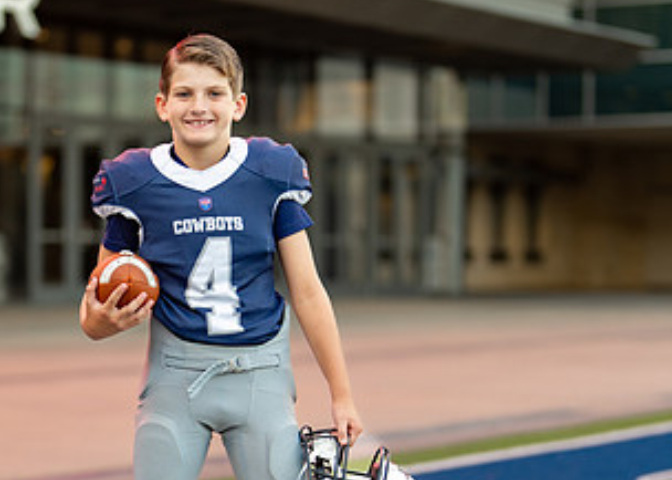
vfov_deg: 12.6
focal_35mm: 113
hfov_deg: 17.7
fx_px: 2156
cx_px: 230
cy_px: 394
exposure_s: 1/400
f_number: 1.2
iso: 100
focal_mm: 50
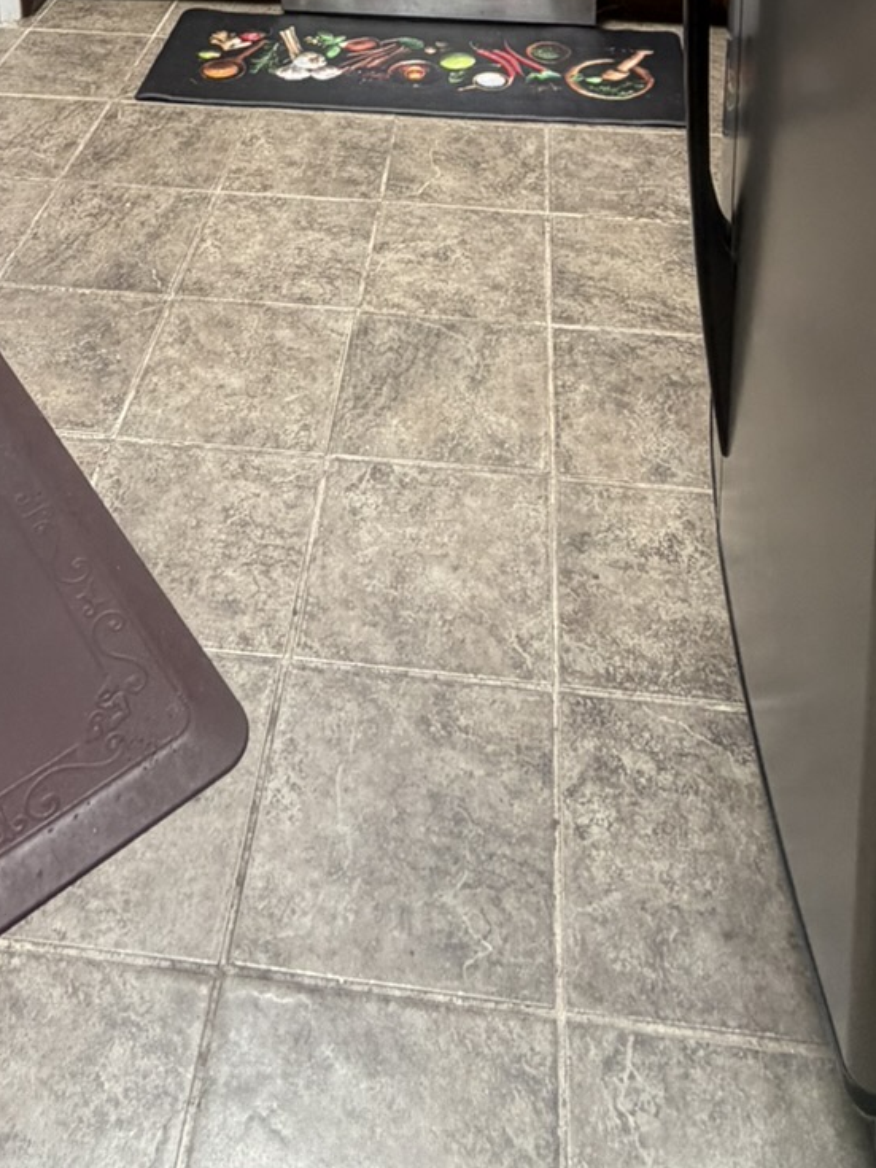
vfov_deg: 33.7
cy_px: -370
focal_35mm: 39
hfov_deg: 36.8
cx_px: 386
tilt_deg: -8.4
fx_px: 1316
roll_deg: +0.4
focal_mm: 2.22
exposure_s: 1/121
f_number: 2.2
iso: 200
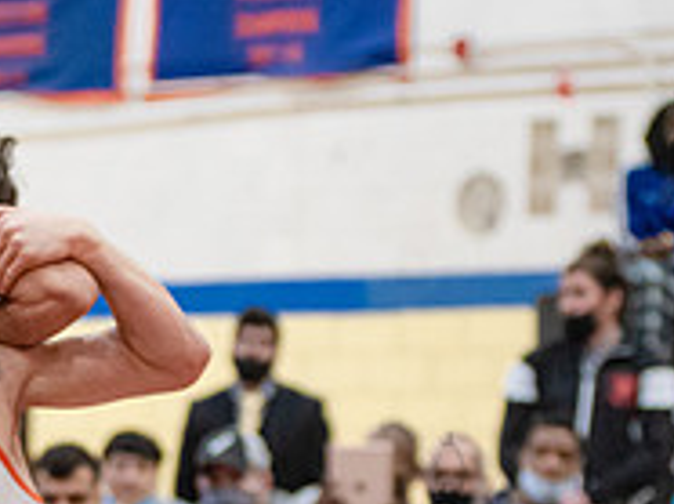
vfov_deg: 6.0
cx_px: -22
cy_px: 669
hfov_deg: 8.0
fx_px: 4784
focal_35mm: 246
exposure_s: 1/400
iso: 4000
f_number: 3.5
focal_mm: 80
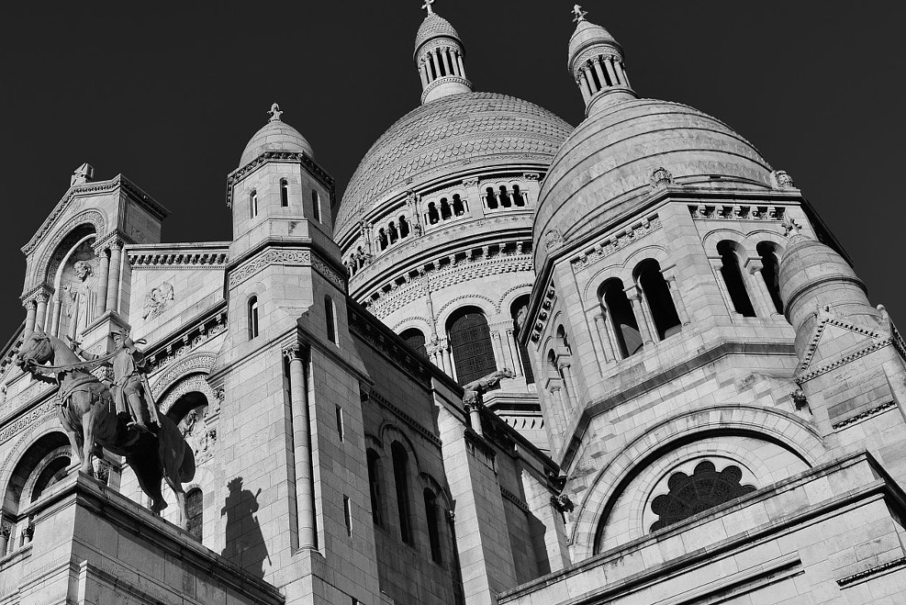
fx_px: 1183
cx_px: 201
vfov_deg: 28.7
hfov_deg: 40.4
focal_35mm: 47
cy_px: 336
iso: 100
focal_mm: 29
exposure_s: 1/500
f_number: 8
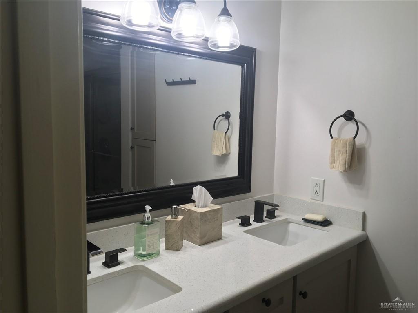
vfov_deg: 48.2
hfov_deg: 61.7
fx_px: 350
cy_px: 156
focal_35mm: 29
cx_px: 209
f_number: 2.2
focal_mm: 4.15
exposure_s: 1/40
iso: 25
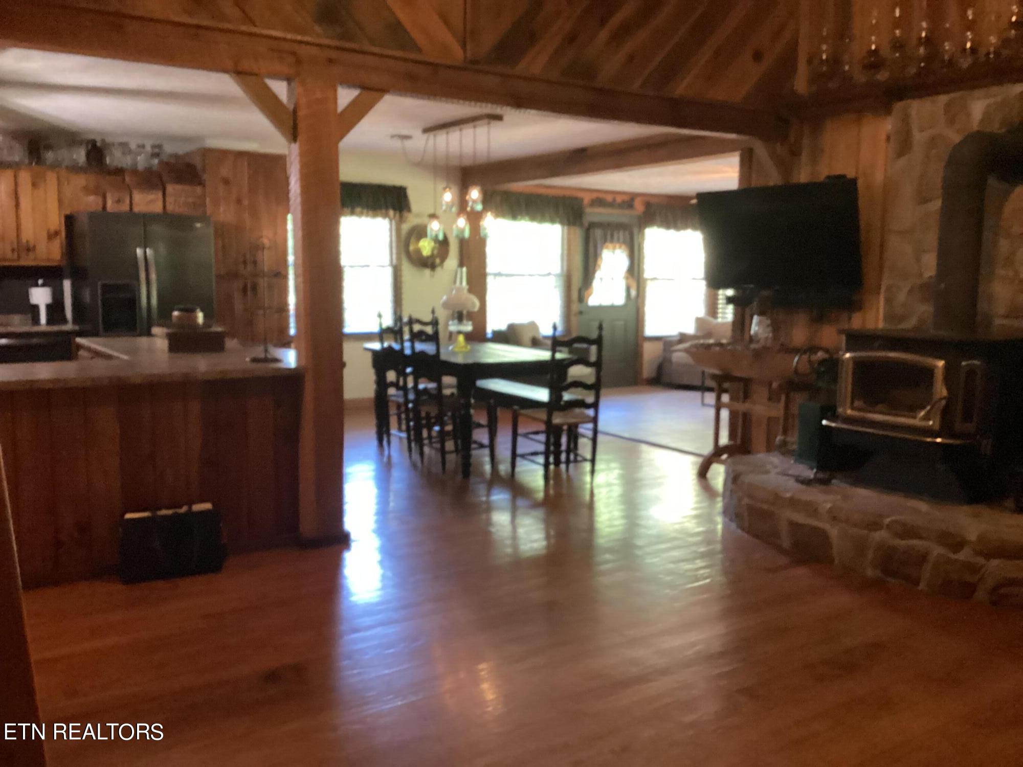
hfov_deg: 58.4
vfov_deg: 45.4
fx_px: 916
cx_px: 512
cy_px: 384
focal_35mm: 31
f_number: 2.4
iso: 500
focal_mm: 3.3
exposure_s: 1/30
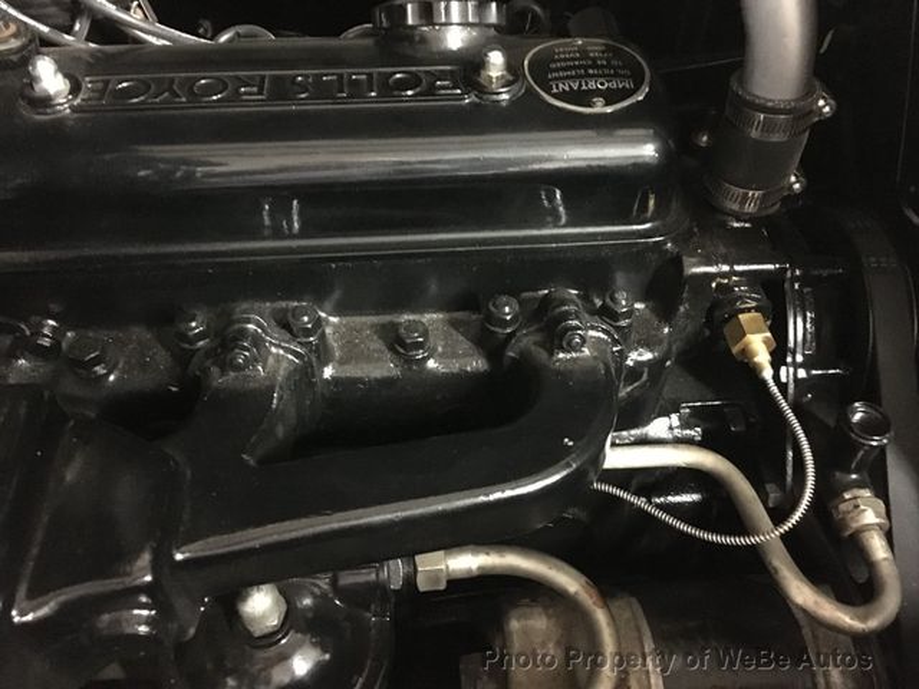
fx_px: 770
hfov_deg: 61.7
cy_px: 344
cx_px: 460
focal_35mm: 29
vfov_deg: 48.2
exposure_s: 1/15
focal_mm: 4.15
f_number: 2.2
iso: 1000
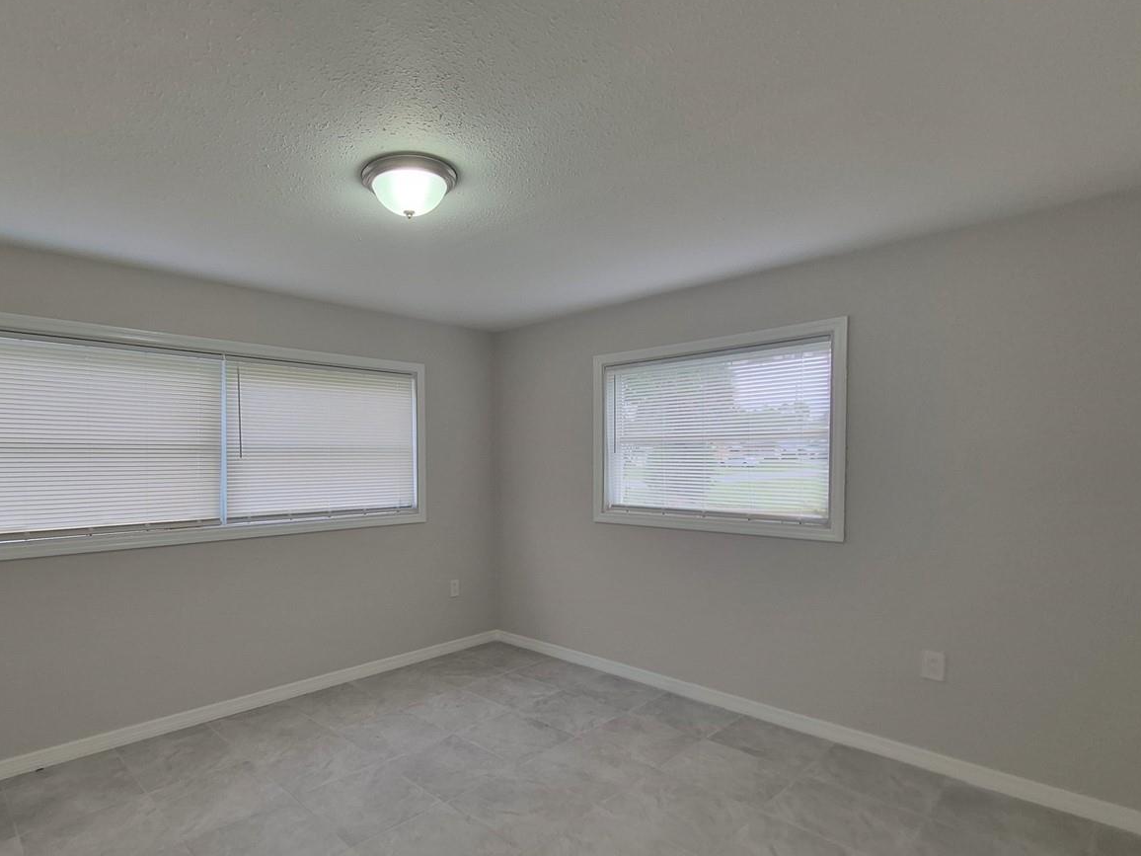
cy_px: 485
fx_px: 593
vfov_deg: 71.3
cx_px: 456
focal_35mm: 18
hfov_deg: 86.6
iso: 64
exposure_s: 1/120
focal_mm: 1.74
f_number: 2.2
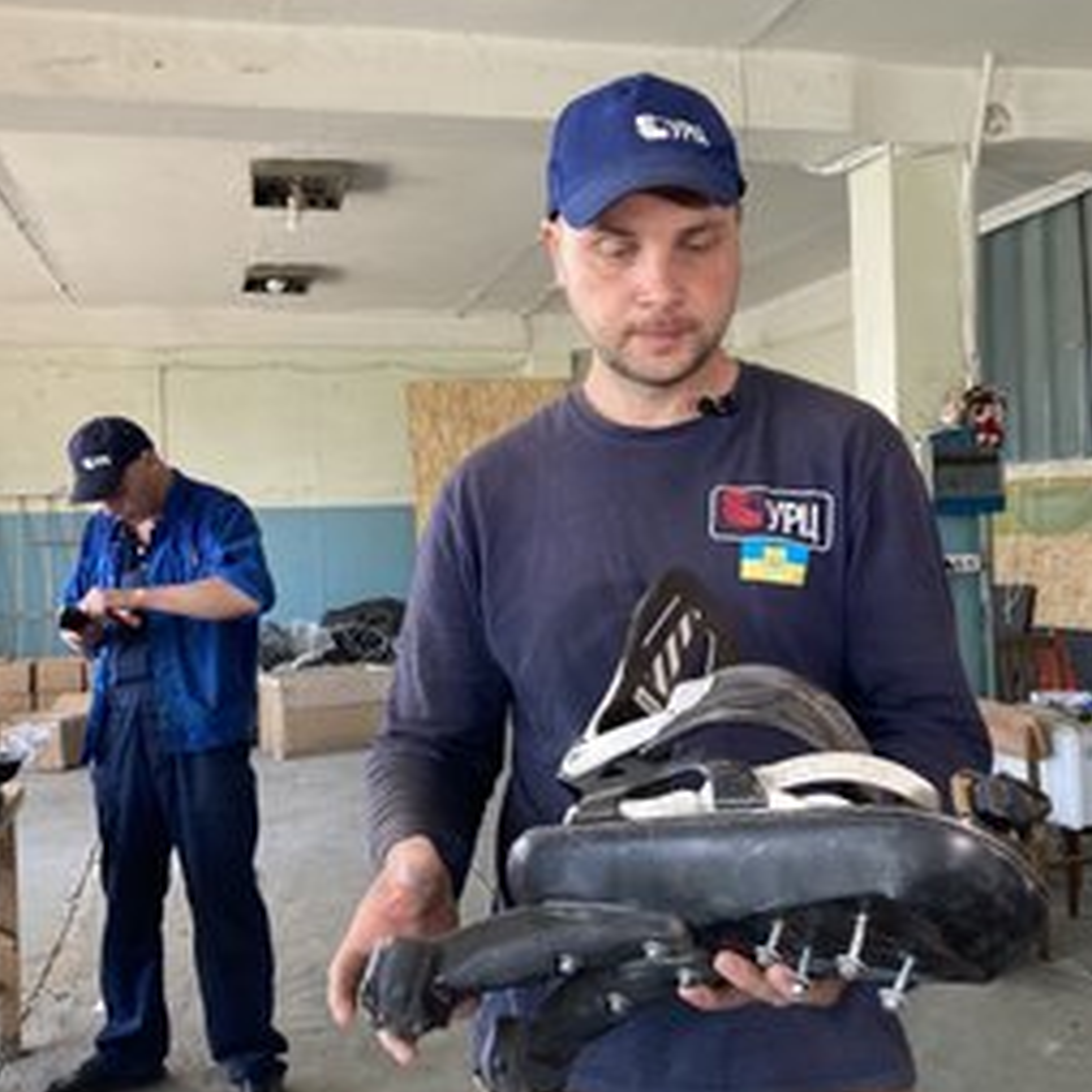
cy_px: 580
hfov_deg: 42.7
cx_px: 636
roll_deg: +2.4
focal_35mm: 39
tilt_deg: -1.6
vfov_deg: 42.8
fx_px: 1392
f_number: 1.8
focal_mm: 3.99
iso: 100
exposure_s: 1/60
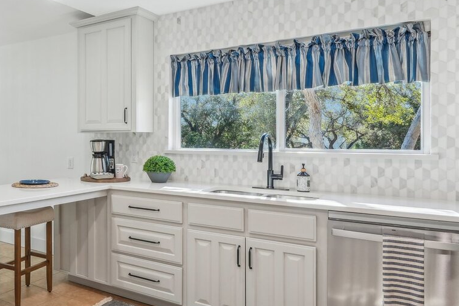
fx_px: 408
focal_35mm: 32
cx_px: 80
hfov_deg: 54.0
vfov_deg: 41.0
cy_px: 134
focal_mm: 15
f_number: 8
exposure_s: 1/40
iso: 400
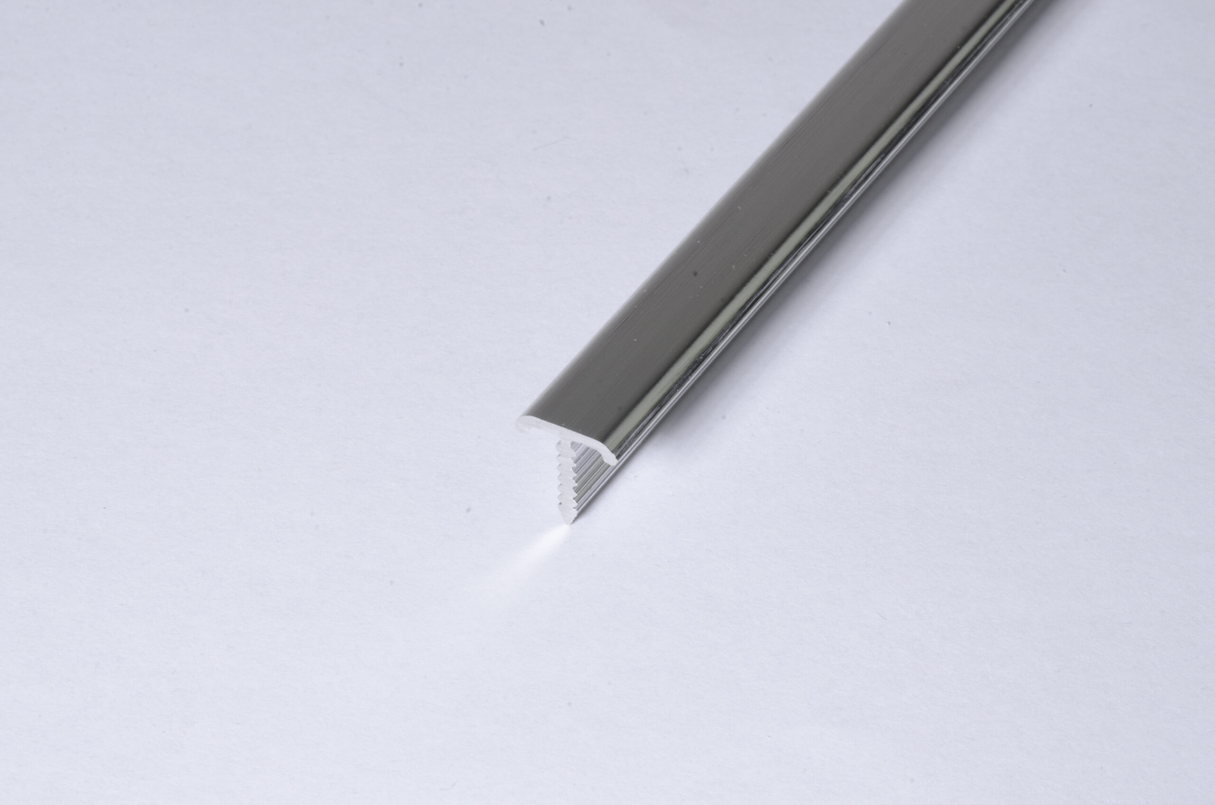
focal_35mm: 210
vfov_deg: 6.5
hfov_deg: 9.8
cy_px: 402
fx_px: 7073
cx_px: 608
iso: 200
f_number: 32
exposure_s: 1/10
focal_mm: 140
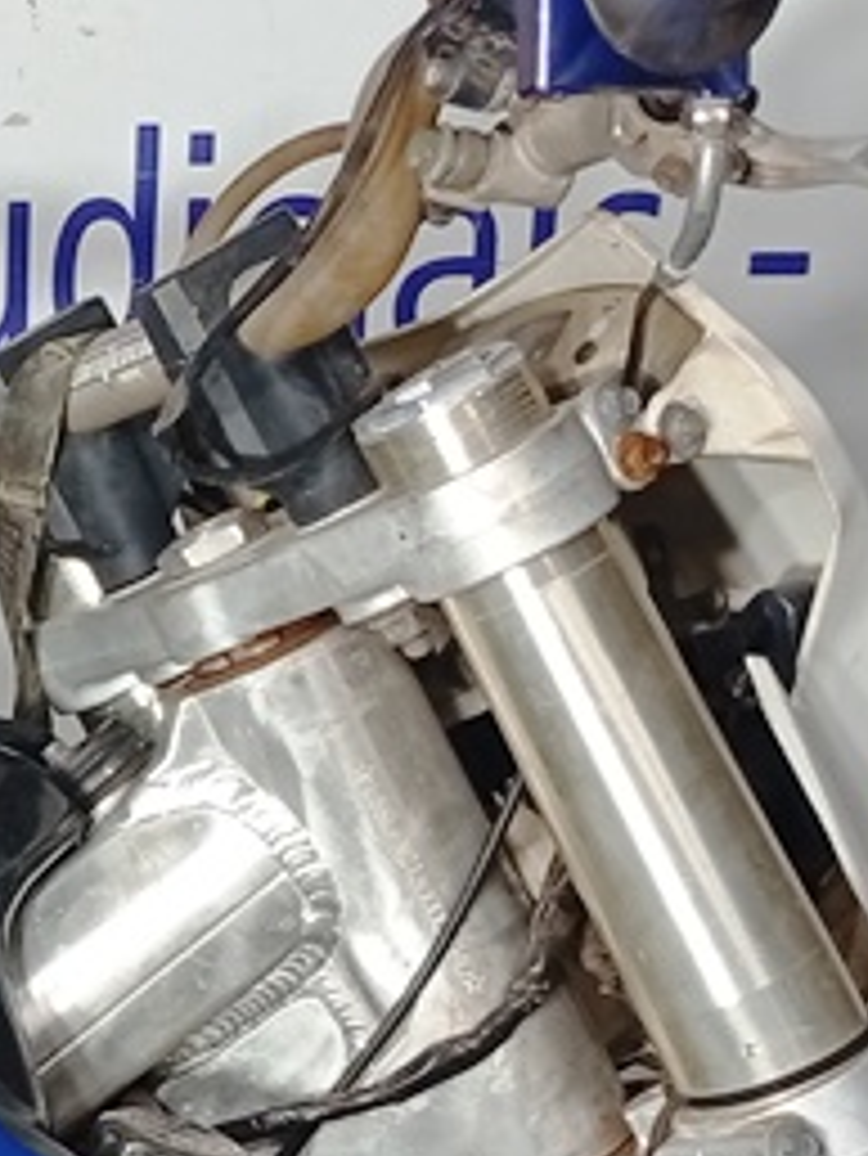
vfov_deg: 15.2
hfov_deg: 10.7
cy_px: 1183
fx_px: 4243
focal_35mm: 127
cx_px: -886
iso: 111
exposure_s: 1/60
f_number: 1.8
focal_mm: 3.98
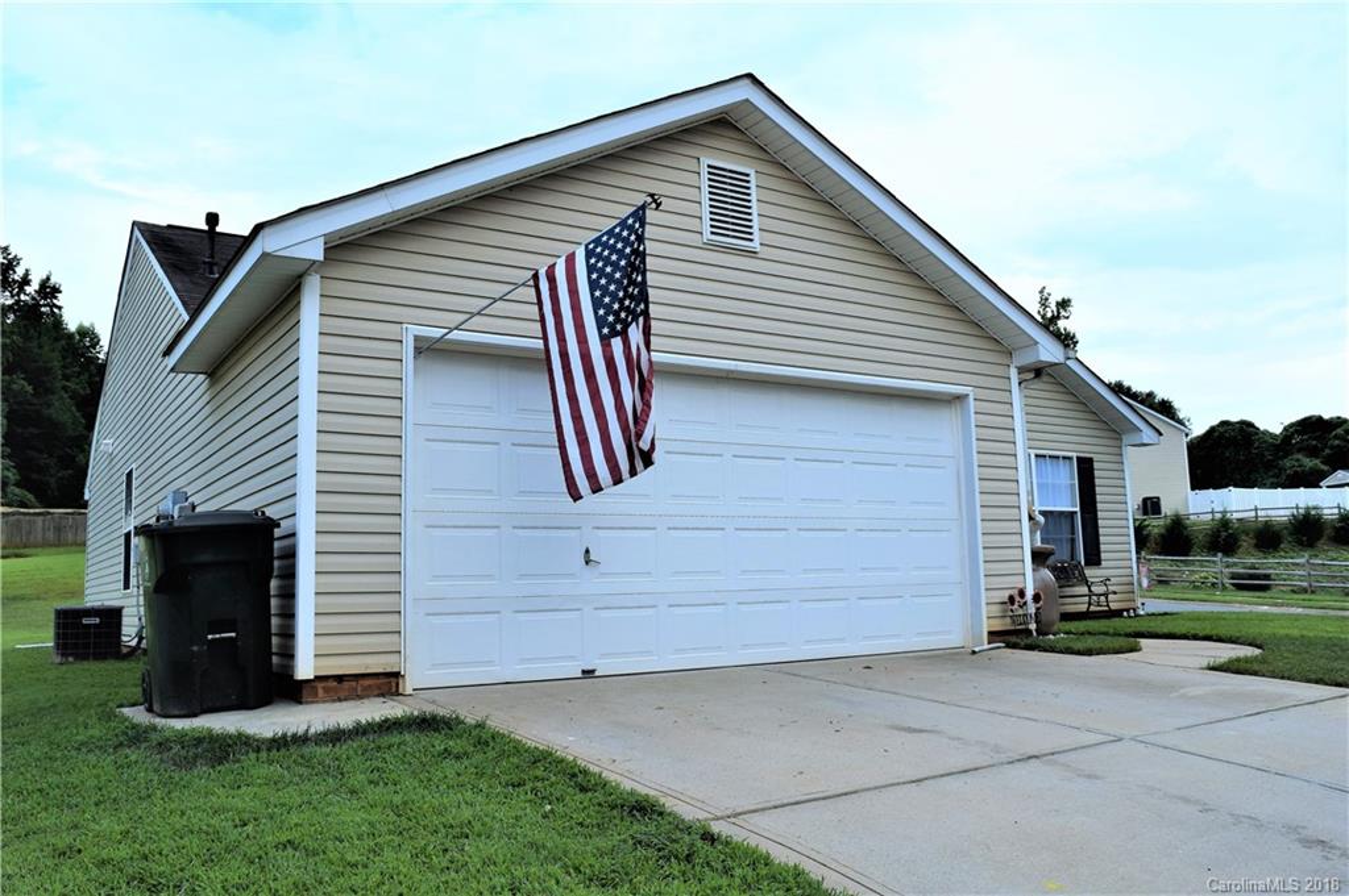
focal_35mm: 27
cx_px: 674
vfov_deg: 47.9
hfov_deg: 67.4
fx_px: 1011
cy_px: 448
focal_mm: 18
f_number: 8
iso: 220
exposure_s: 1/250
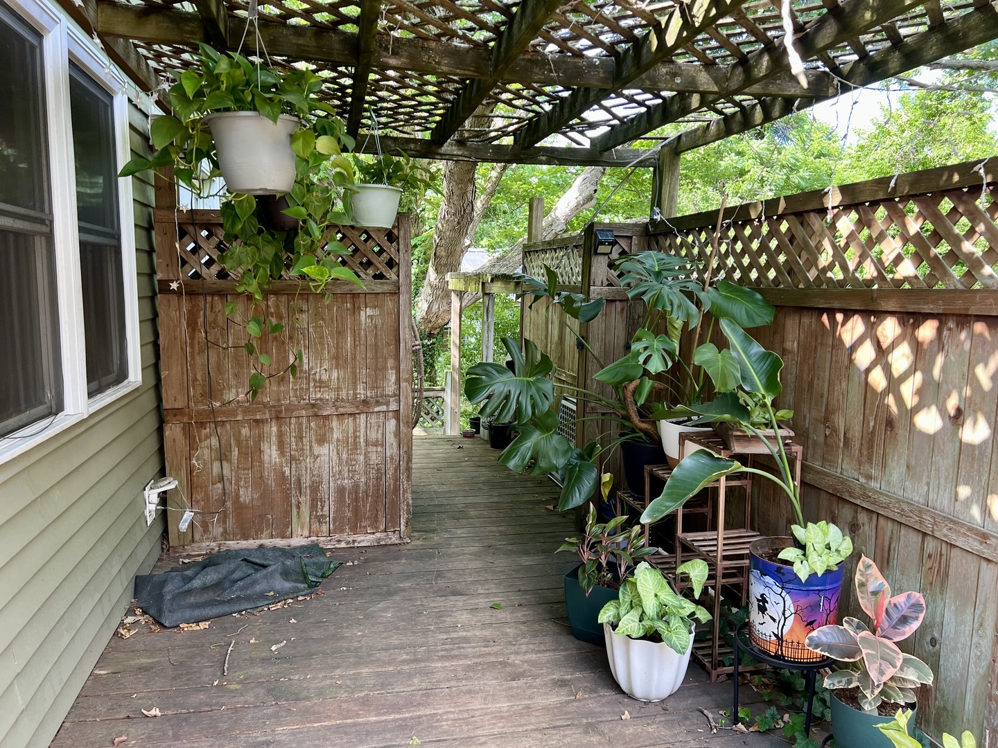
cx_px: 499
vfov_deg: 53.1
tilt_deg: -6.9
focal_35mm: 26
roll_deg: -0.9
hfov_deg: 67.3
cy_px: 374
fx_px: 750
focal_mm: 5.7
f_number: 1.5
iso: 50
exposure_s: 1/135
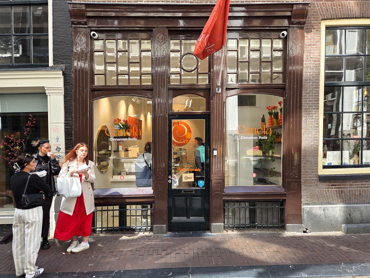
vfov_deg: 58.9
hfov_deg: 73.9
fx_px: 246
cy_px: 139
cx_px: 185
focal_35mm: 23
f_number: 1.8
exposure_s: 1/359
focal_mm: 5.4
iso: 50
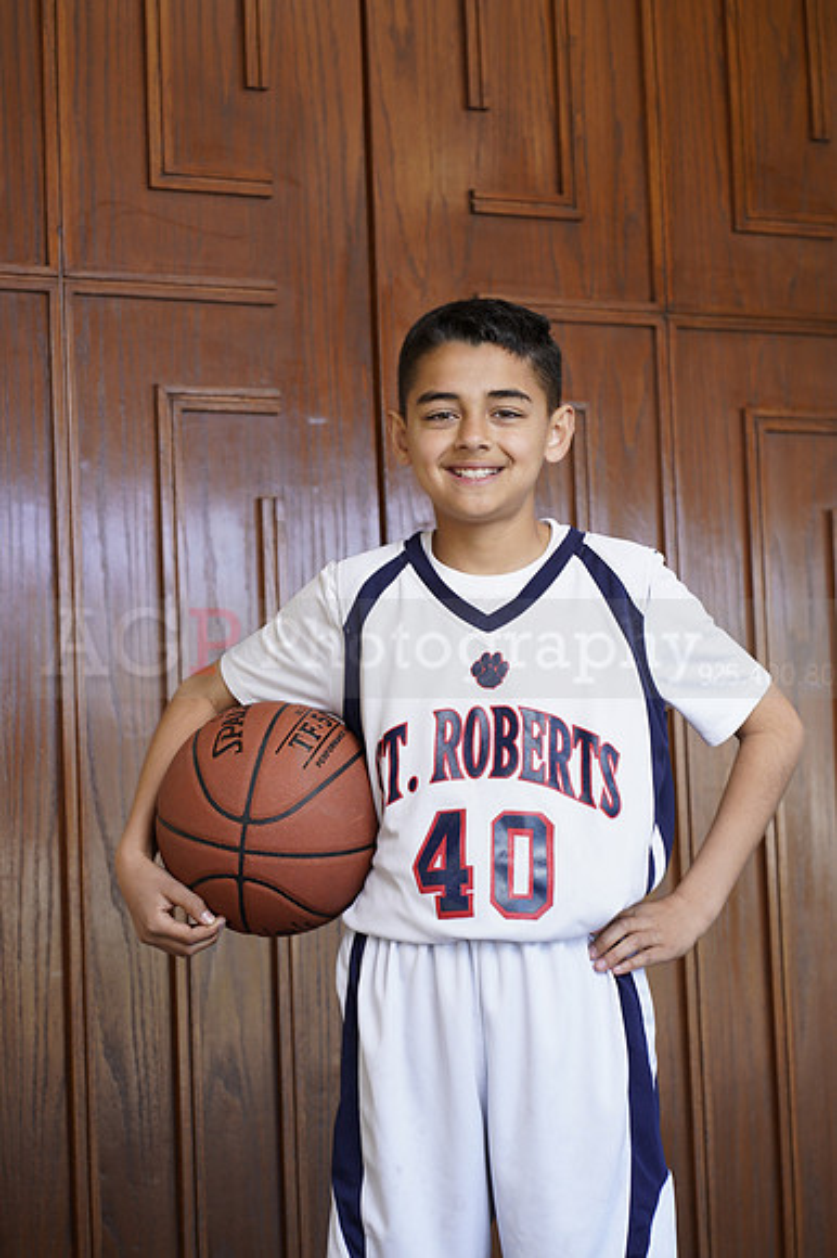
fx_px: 2968
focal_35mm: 85
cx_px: 418
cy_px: 629
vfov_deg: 23.9
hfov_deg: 16.1
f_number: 5.6
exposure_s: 1/60
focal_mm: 85
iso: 200
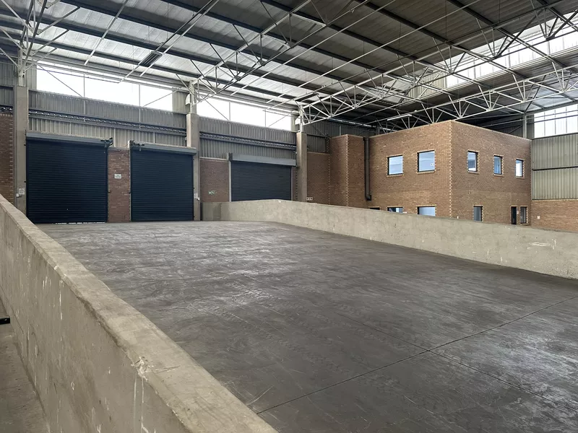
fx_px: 401
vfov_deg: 56.8
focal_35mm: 24
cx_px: 289
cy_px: 216
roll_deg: +0.1
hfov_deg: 71.6
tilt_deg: +2.3
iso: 250
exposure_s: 1/111
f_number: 1.78
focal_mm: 6.86
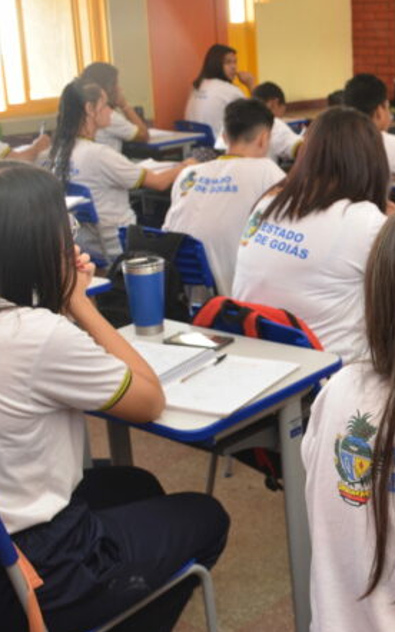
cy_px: 300
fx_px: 965
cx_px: 494
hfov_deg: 21.3
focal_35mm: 56
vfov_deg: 36.3
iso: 400
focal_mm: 18
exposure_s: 1/60
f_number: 5.6
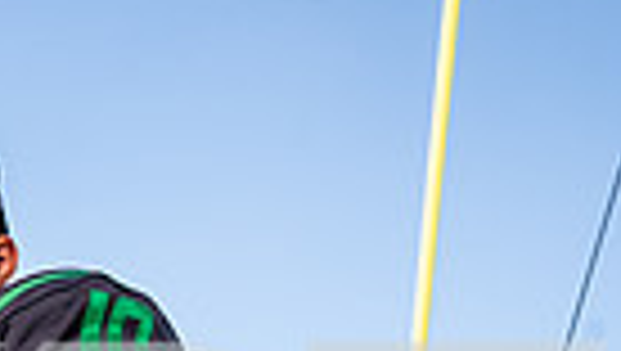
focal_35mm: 106
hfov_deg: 19.4
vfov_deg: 10.2
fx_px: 1747
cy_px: 801
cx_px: -50
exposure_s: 1/125
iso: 100
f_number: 8
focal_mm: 31
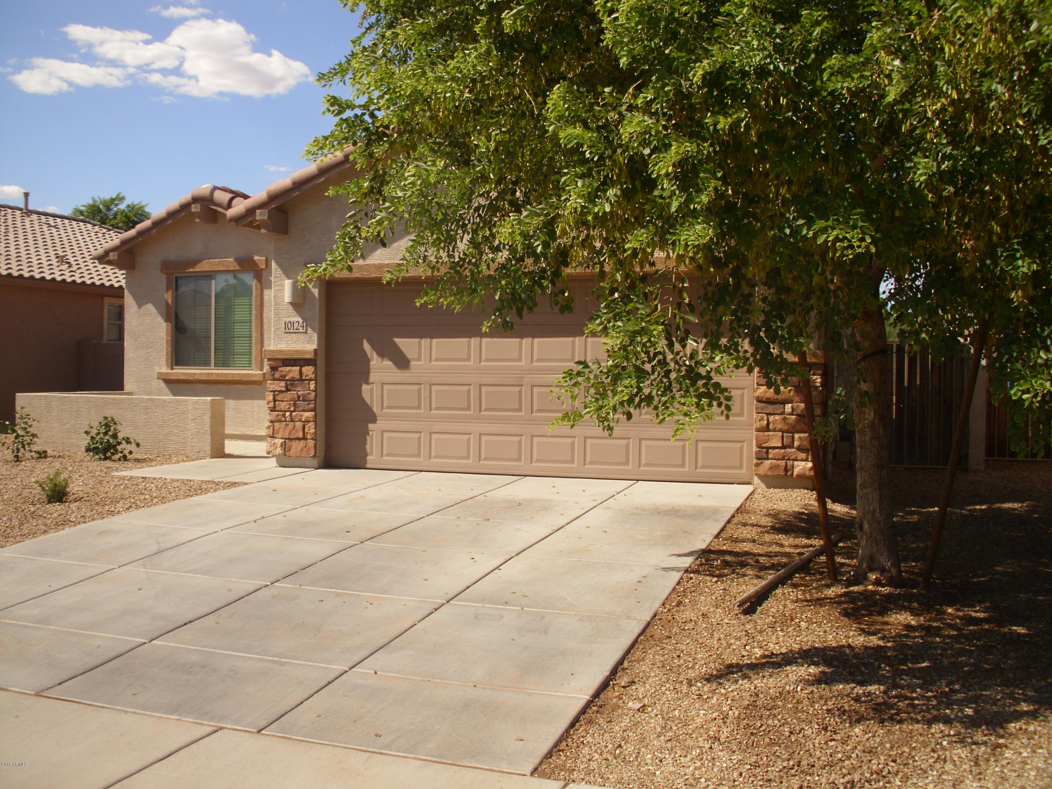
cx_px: 526
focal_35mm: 38
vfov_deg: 37.7
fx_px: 1155
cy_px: 394
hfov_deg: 49.0
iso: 50
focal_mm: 6.3
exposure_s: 1/158
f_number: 7.3
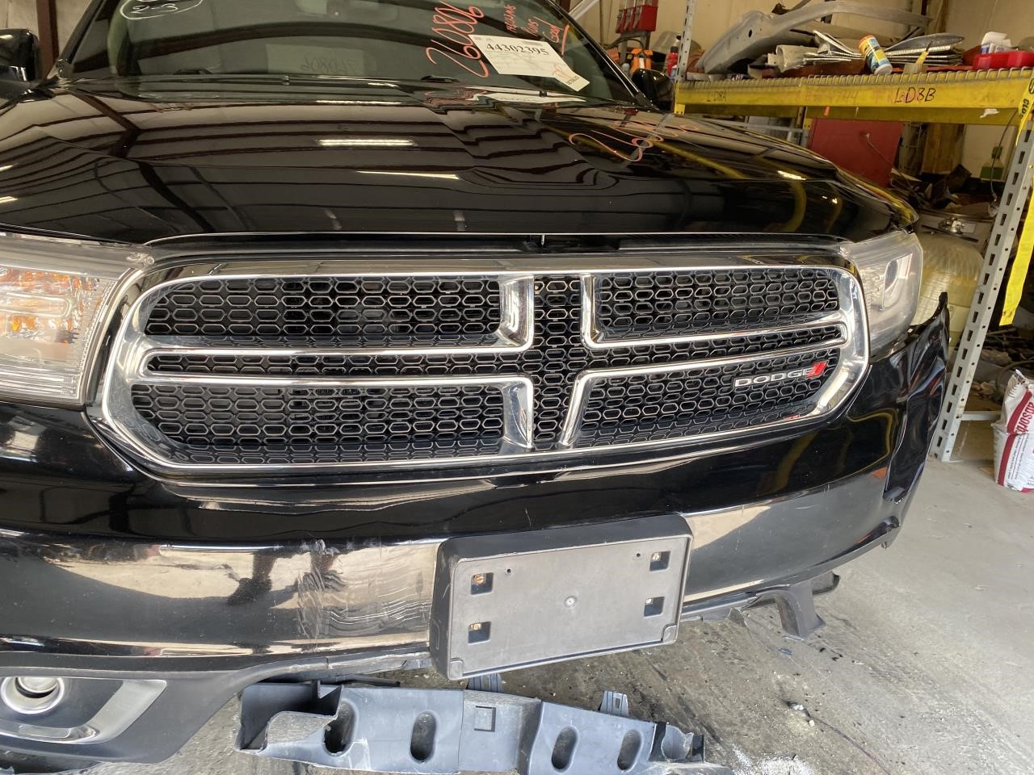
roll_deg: -3.5
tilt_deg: -19.1
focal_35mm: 26
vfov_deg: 53.1
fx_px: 777
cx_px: 517
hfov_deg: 67.3
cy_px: 388
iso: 100
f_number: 1.8
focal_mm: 4.25
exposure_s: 1/121
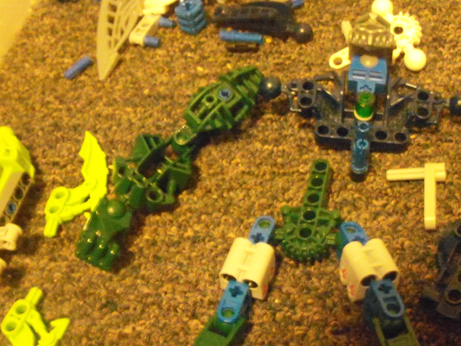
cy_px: 218
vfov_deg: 27.4
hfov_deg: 36.2
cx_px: 238
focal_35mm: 53
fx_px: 706
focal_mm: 6.3
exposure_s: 1/2
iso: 800
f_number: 3
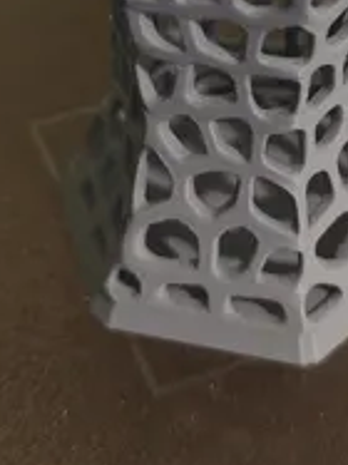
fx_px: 1342
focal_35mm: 100
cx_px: 259
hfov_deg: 14.7
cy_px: 51
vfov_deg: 19.3
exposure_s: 1/20
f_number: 1.59
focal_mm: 8.29
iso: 2885
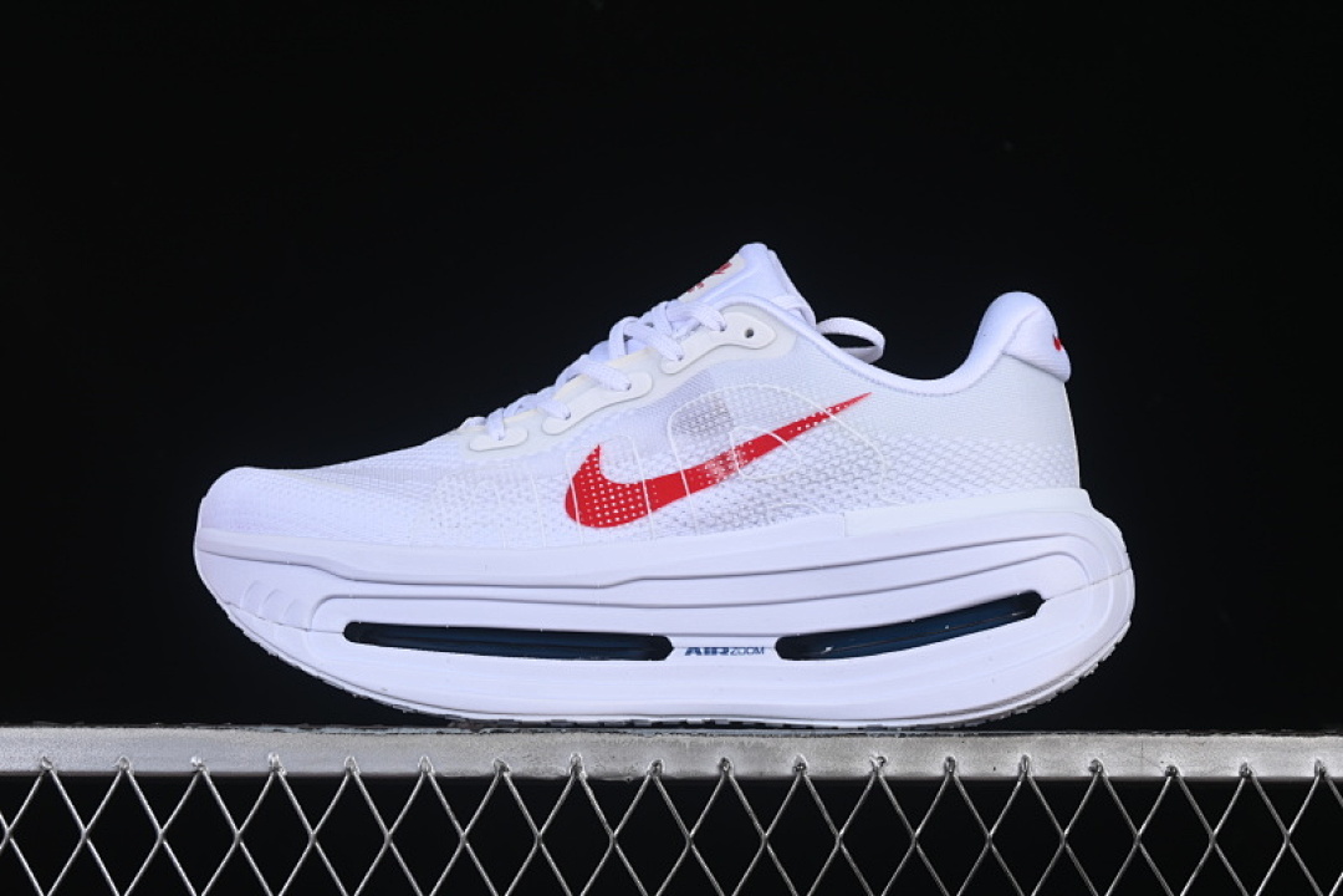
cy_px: 448
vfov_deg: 18.2
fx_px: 2798
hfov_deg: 27.0
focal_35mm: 75
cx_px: 672
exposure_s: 1/80
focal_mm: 50
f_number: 9
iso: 160
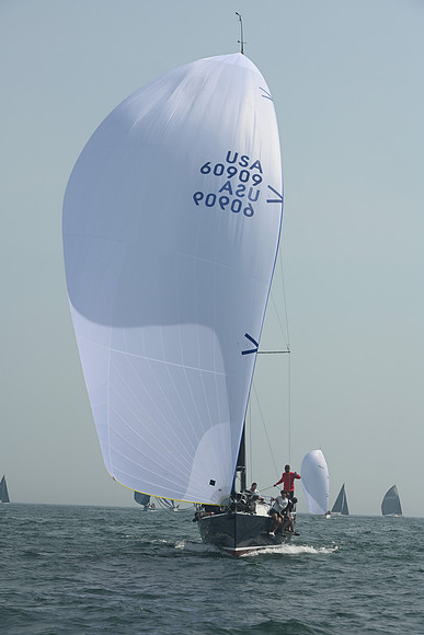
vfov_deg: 18.3
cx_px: 212
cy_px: 318
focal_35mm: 112
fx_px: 1977
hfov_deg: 12.2
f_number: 10
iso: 320
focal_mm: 112
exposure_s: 1/1250
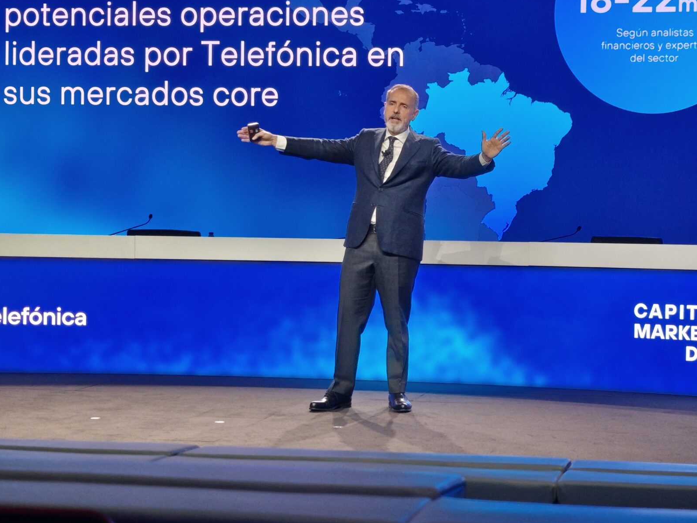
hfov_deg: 26.2
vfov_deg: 19.9
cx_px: 454
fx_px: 1490
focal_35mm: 74
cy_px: 269
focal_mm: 6.19
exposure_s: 1/50
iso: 640
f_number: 1.65
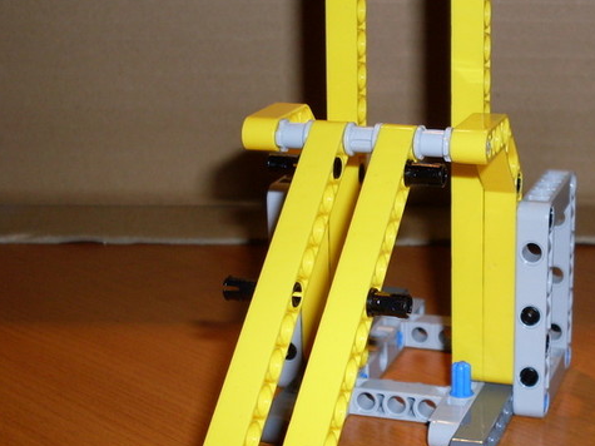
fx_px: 1237
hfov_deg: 26.8
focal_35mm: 72
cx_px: 422
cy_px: 284
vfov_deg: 20.4
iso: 100
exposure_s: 1/45
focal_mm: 6.3
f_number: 2.8
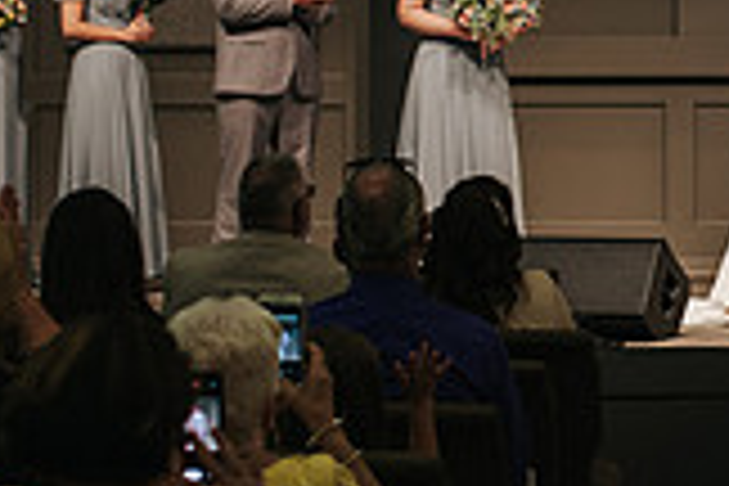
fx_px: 4090
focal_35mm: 202
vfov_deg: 6.8
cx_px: 1008
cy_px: 79
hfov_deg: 9.9
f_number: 3.2
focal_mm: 50
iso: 1000
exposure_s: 1/200
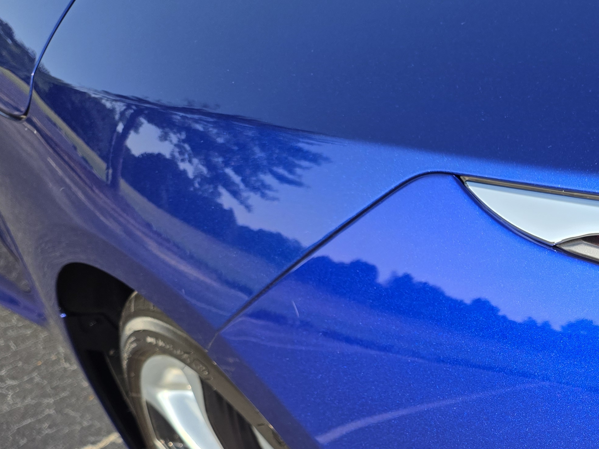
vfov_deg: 29.1
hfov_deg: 37.7
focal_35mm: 47
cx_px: 542
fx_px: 813
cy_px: 438
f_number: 1.7
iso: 80
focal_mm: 6.25
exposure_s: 1/3707
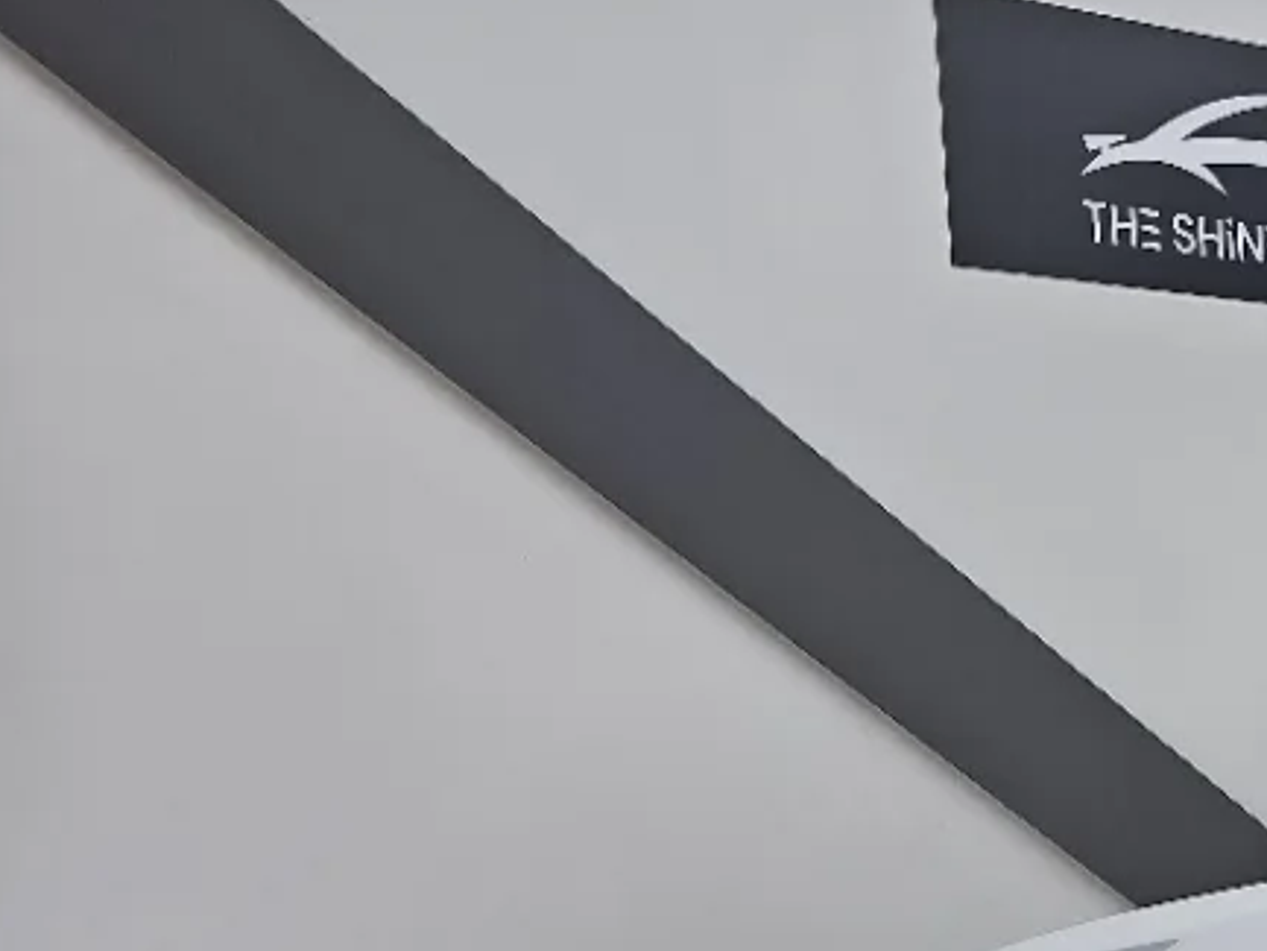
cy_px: 1209
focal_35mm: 68
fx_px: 2490
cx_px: 1841
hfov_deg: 23.5
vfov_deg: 20.0
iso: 32
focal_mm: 6.3
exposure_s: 1/120
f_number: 1.7
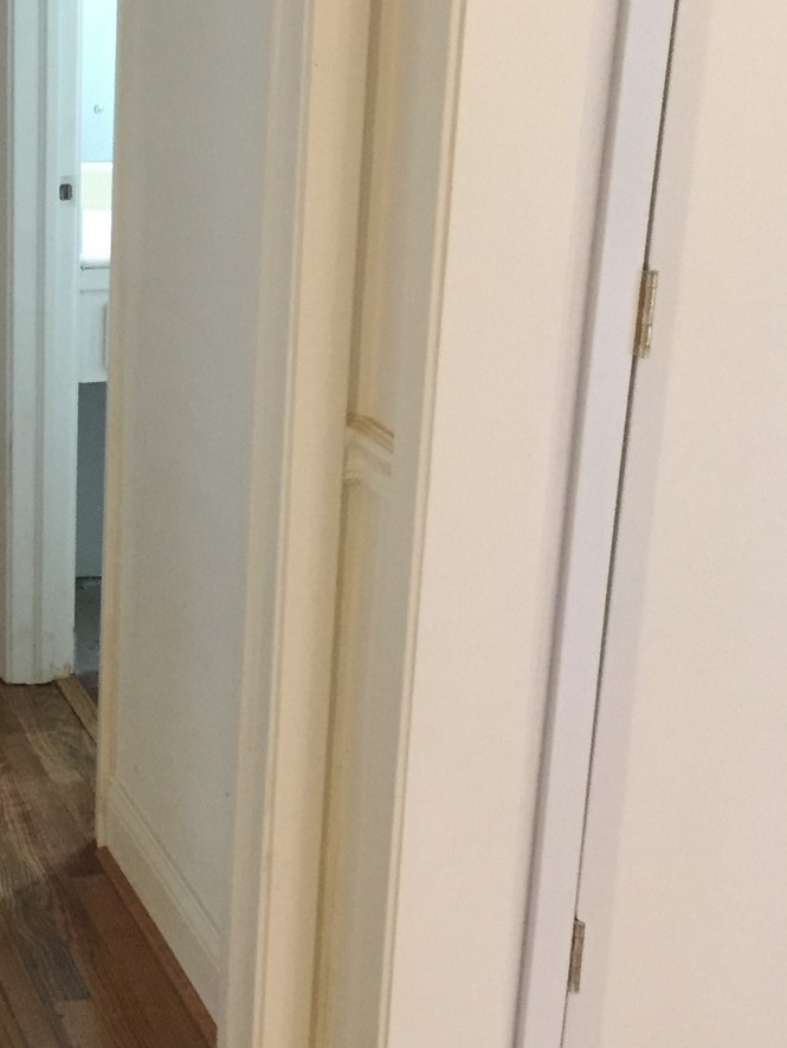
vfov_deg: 28.9
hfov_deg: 21.4
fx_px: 2030
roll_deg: -1.2
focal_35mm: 67
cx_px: 77
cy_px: 610
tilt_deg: -18.5
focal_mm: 4.15
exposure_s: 1/20
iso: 250
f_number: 2.2
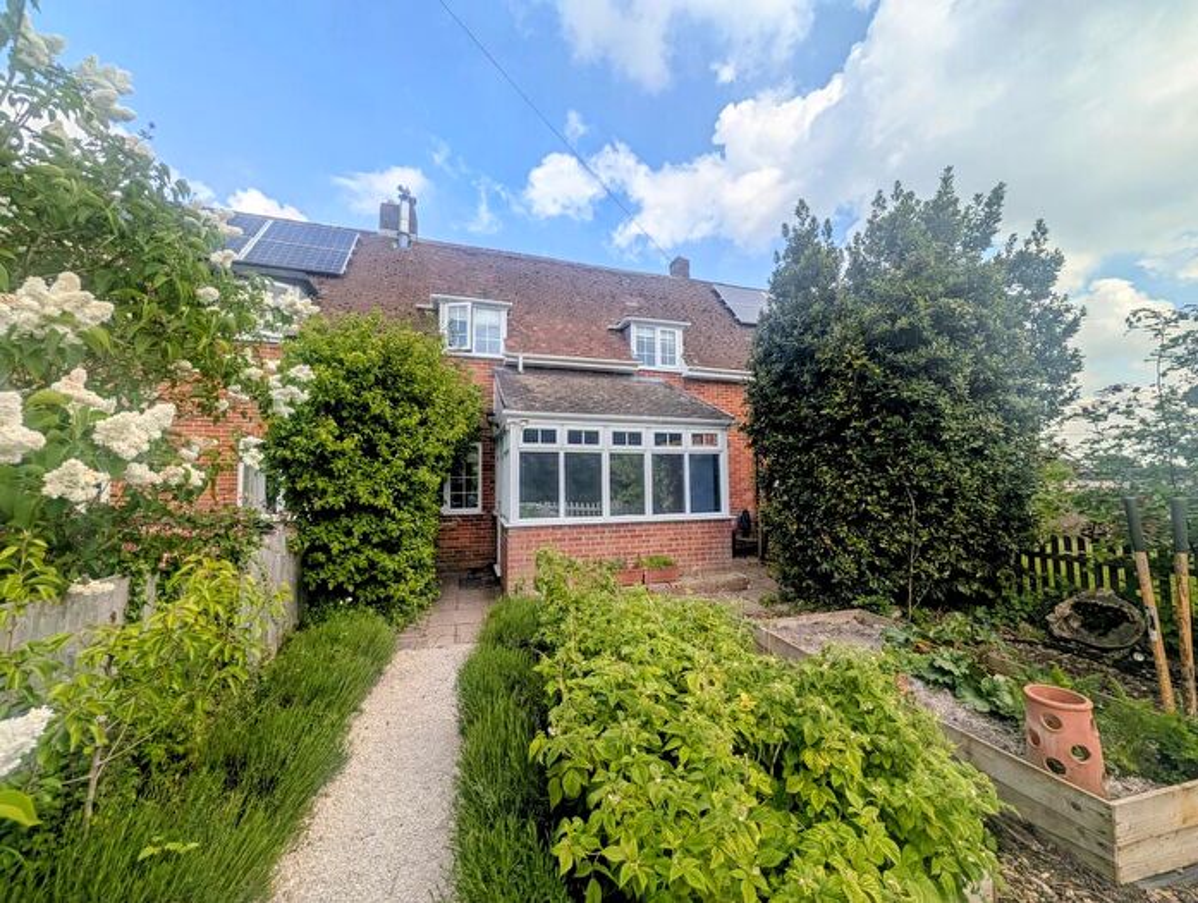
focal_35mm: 12
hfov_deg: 110.4
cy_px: 452
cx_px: 599
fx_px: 416
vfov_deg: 94.7
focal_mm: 2.02
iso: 51
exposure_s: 1/2660
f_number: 1.7
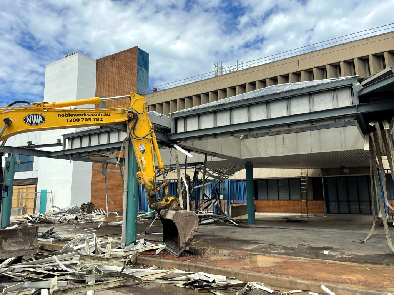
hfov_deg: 67.3
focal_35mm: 26
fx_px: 296
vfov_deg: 53.0
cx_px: 197
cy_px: 148
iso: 32
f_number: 1.6
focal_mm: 4.2
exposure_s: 1/4831
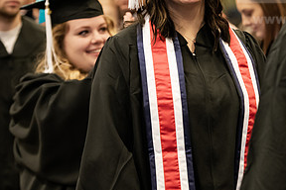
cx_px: 208
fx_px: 1922
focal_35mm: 242
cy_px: 40
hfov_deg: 8.5
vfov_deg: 5.7
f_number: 3.2
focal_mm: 120
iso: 2000
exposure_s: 1/200
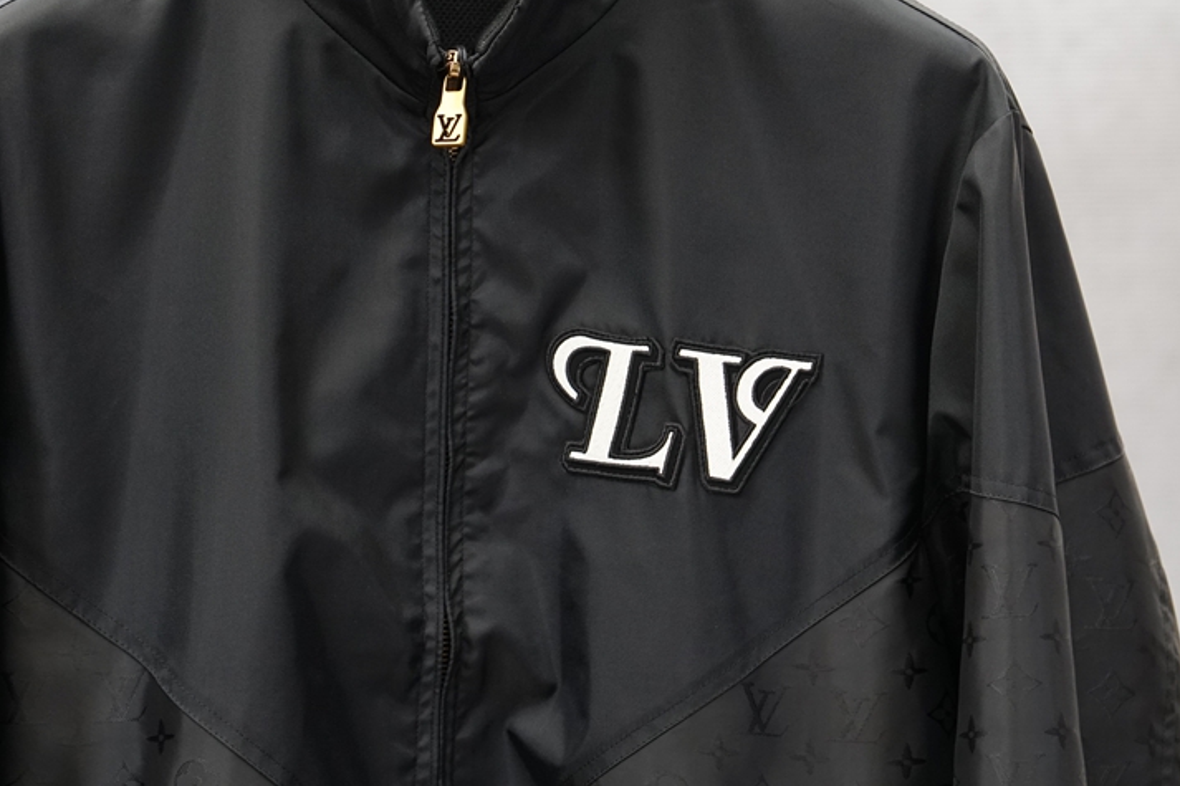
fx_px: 4842
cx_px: 453
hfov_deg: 13.9
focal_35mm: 148
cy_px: 194
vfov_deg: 9.3
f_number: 4
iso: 1000
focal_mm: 65
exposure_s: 1/125
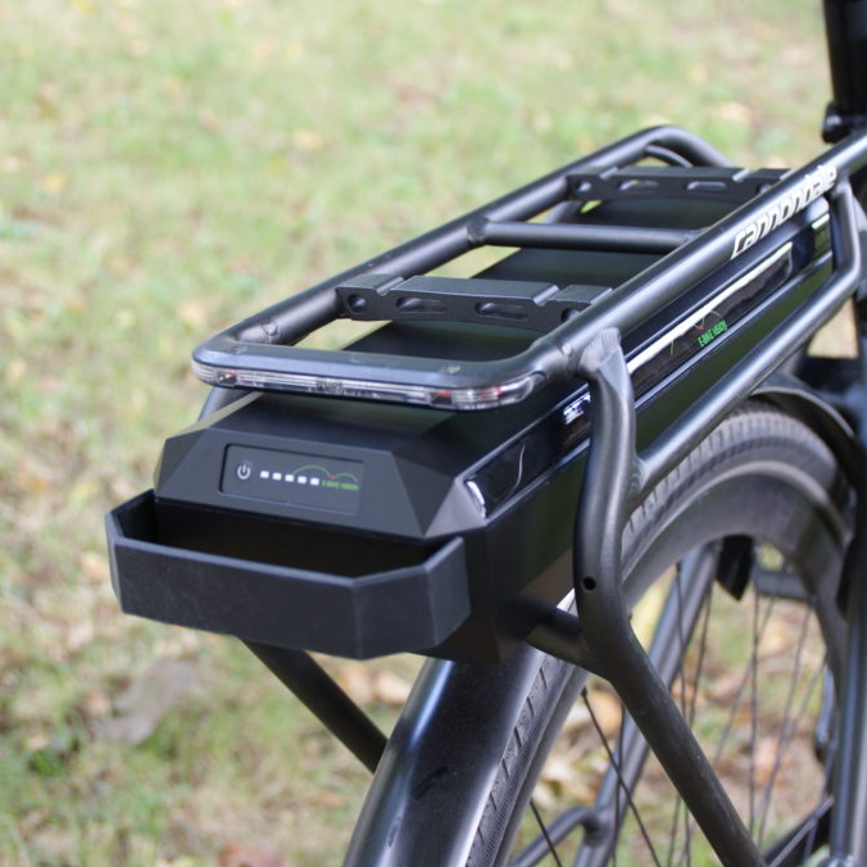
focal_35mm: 58
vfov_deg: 29.6
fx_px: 1644
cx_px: 485
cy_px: 429
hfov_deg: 29.5
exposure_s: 1/50
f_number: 4
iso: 250
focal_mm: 30
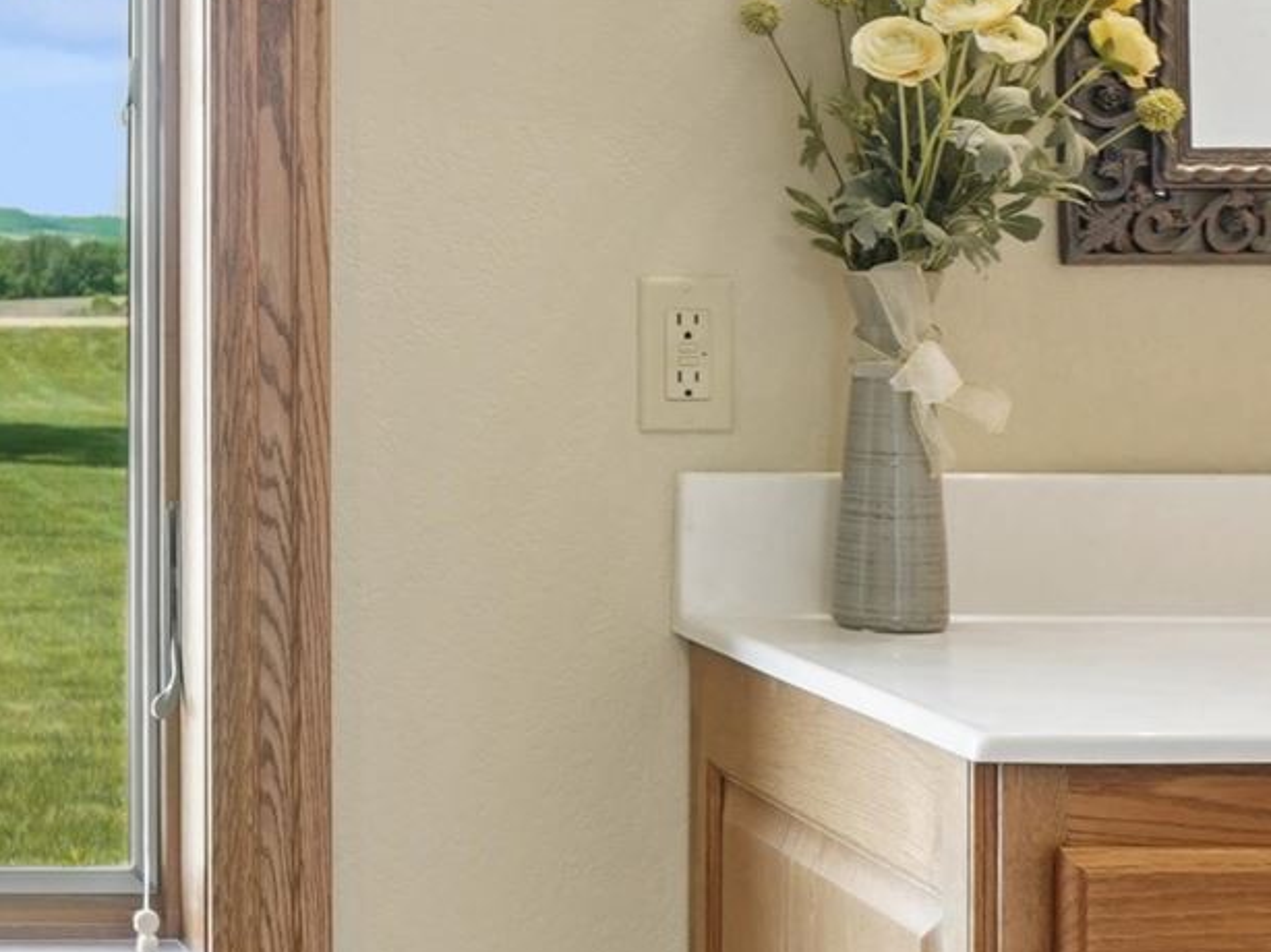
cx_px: -302
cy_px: 203
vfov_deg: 19.0
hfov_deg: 23.0
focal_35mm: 77
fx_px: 2826
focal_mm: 16
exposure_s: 1/6
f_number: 9
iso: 400
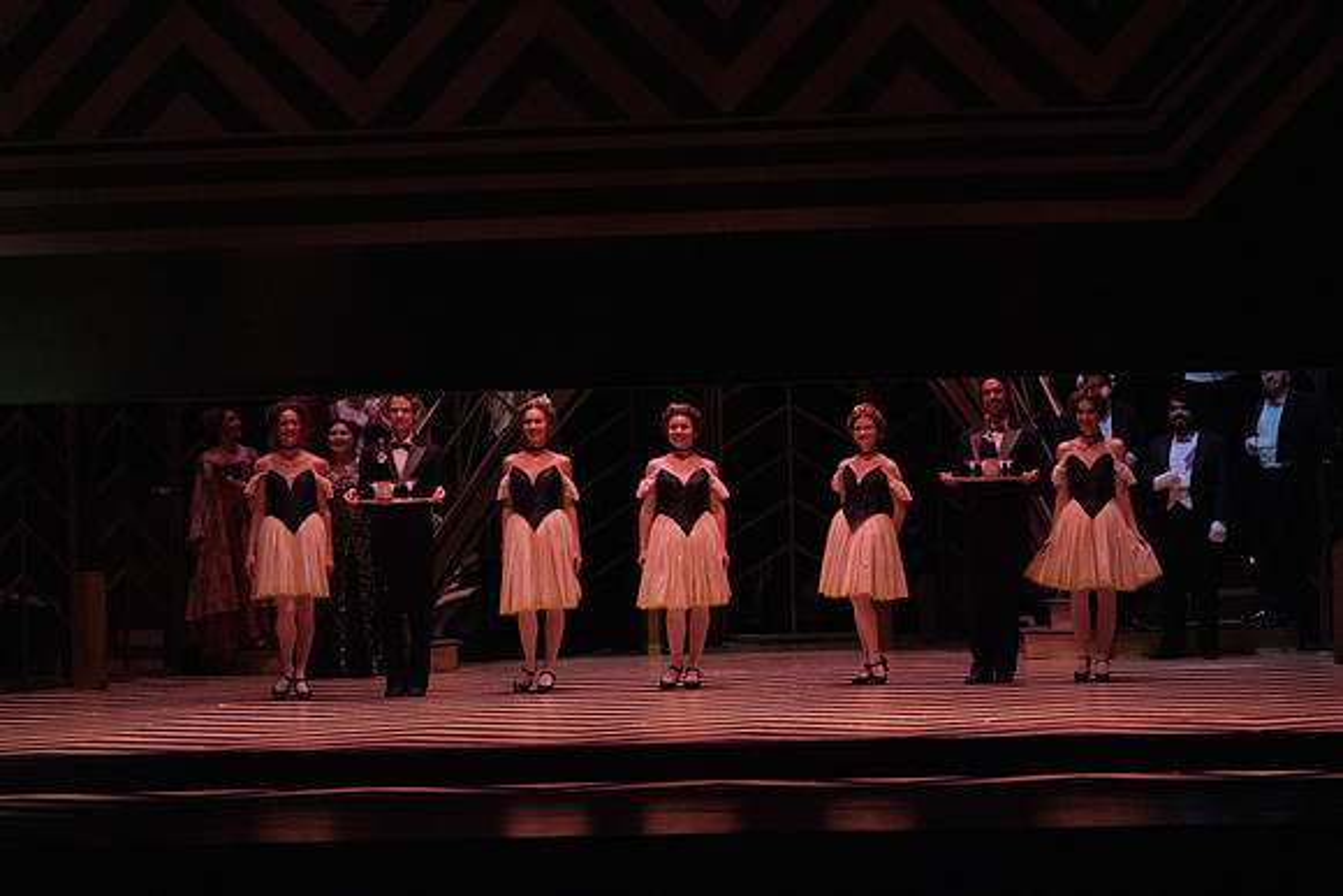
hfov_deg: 17.3
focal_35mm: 118
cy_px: 448
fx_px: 4403
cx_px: 672
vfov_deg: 11.6
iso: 12800
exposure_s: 1/400
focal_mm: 118
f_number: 13
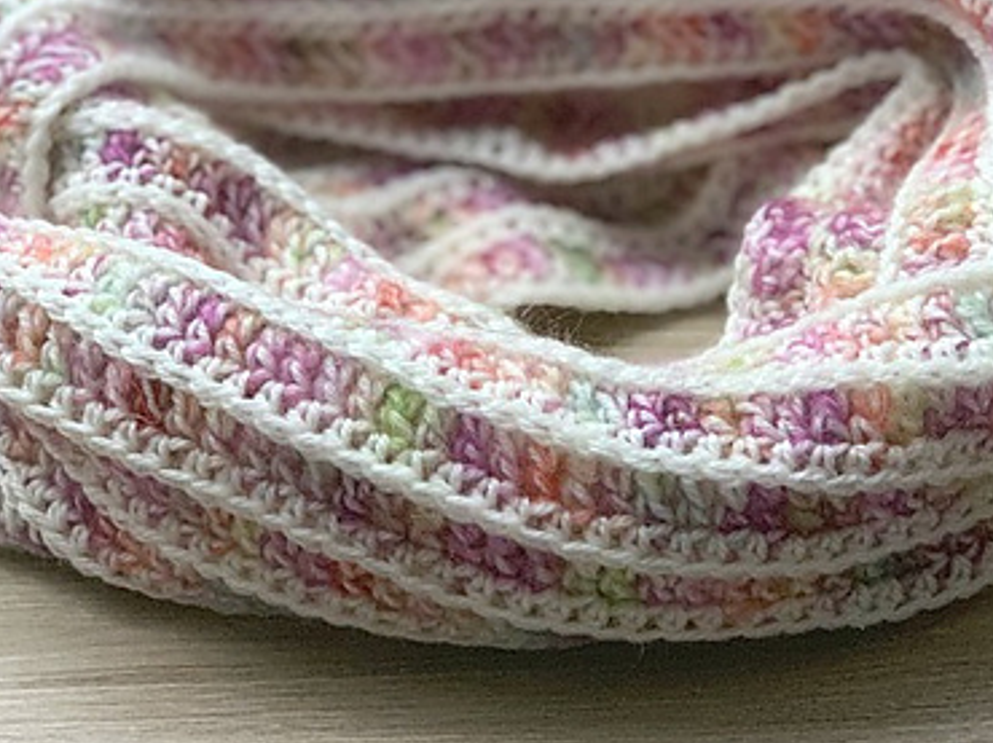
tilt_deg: -32.3
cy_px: 247
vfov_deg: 16.4
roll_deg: -0.4
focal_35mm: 90
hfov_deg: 21.8
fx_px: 2580
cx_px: 547
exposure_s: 1/60
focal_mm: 6
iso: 200
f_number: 2.4
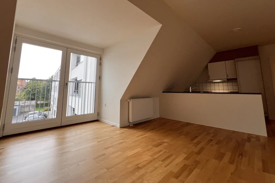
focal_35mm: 15
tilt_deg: +8.3
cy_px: 73
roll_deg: +0.0
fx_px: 115
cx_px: 129
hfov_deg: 100.3
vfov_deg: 76.5
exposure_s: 1/100
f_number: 1.8
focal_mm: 1.57
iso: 64
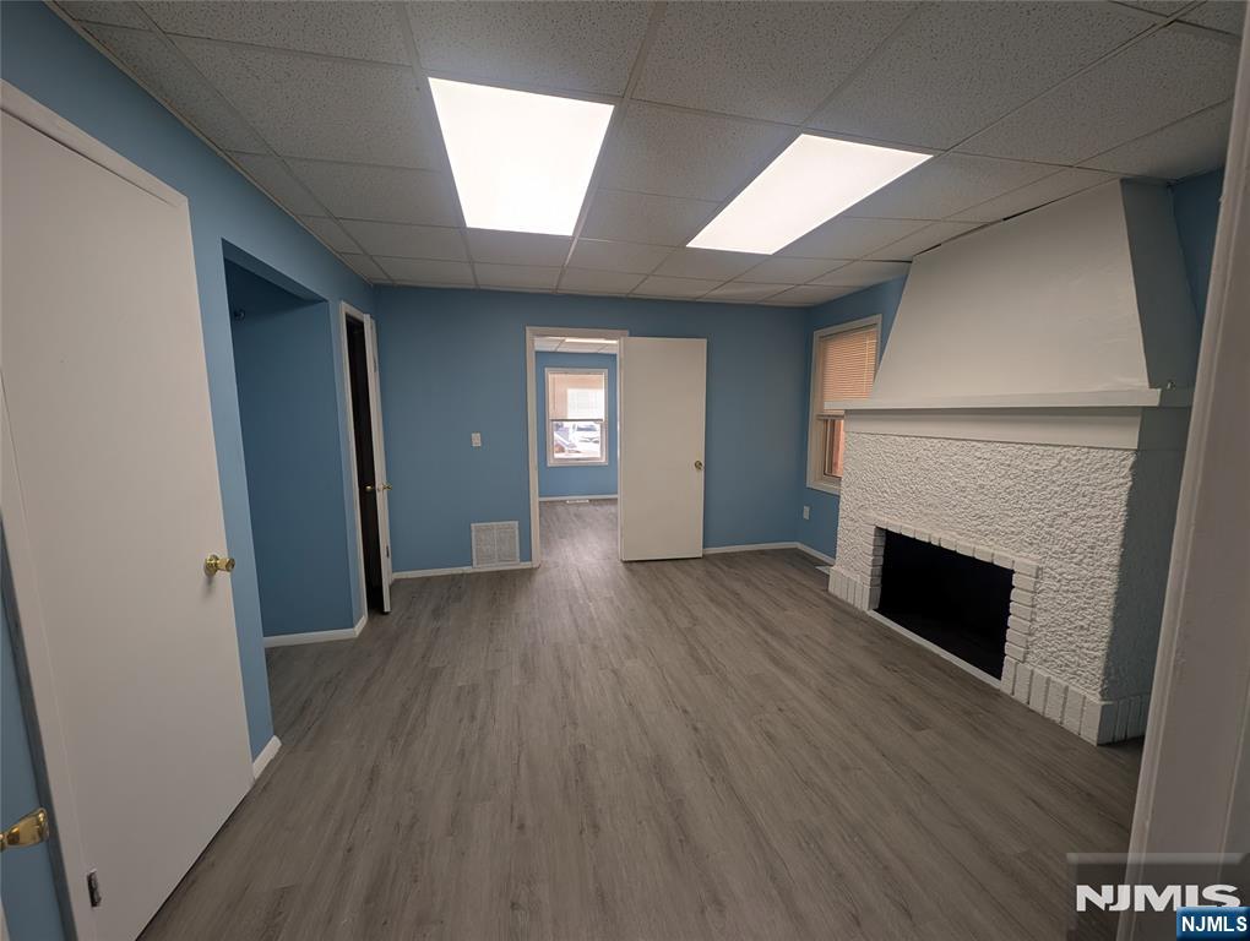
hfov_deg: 110.5
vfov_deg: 94.6
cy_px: 470
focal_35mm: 12
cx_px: 625
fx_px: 434
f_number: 1.95
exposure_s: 1/147
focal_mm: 2.23
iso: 37
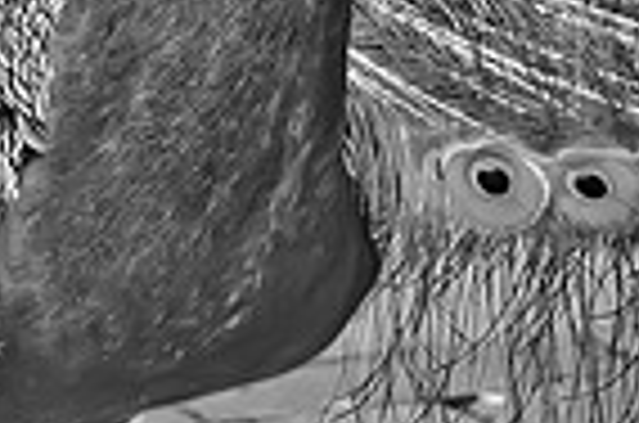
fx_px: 8483
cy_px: -428
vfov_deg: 2.8
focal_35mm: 479
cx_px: -522
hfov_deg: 4.3
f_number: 4
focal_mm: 78
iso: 1000
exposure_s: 1/800
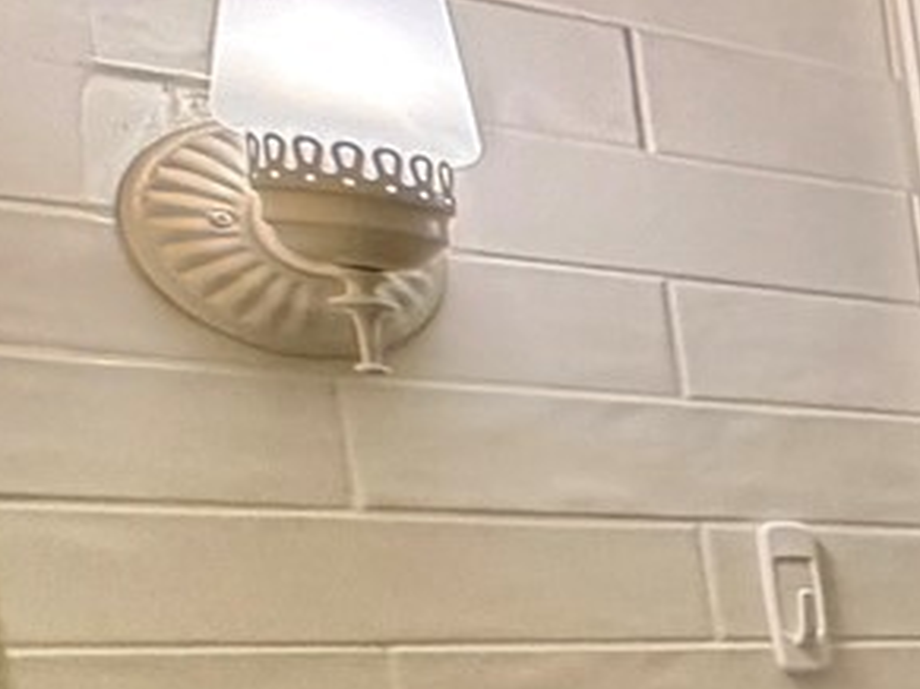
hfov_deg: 13.3
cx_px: 2456
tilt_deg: -7.1
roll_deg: +2.1
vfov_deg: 17.8
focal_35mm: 77
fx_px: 2046
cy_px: 926
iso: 250
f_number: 2.2
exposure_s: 1/120
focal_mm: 2.22
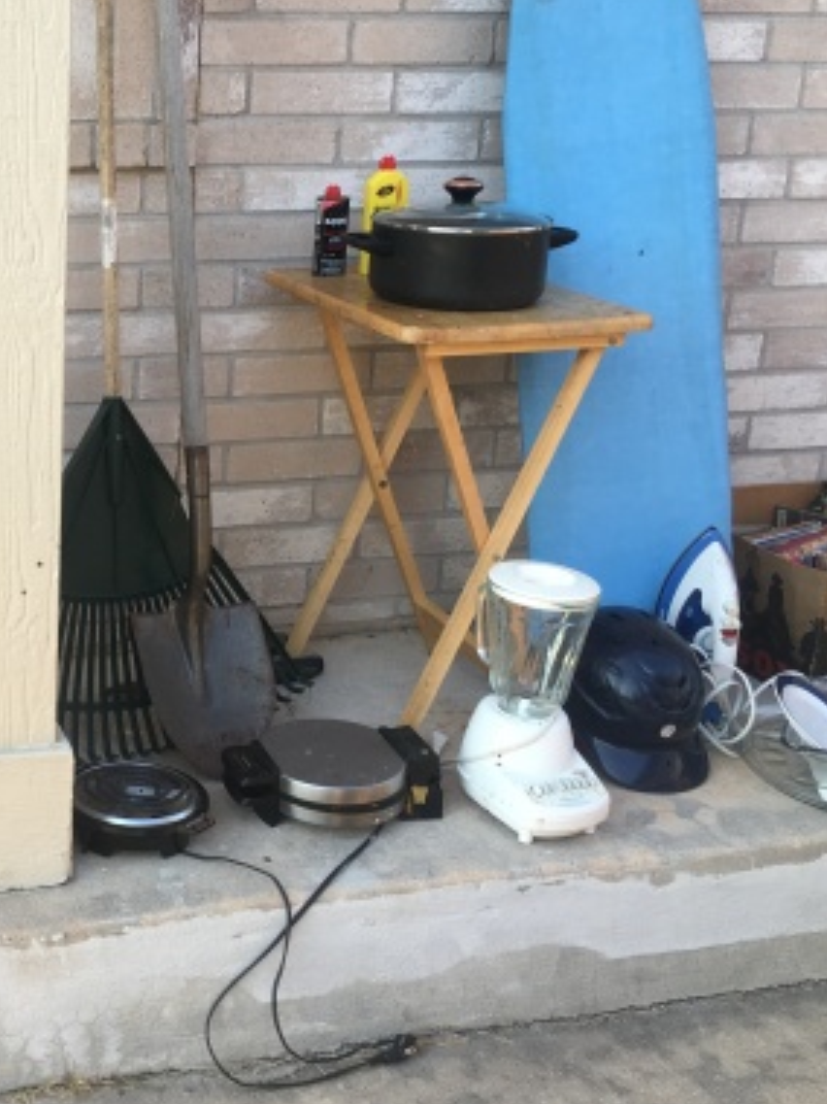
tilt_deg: -15.6
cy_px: 452
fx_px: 1562
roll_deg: -0.4
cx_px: 0
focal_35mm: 49
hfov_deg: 27.9
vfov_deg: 38.8
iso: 25
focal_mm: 4.15
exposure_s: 1/120
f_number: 2.2
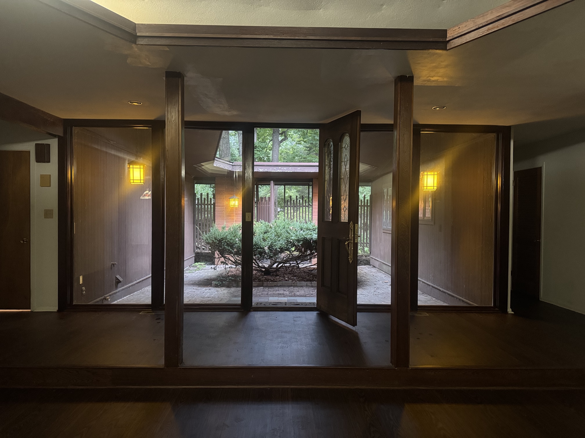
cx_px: 292
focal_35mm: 24
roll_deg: -0.8
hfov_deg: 71.6
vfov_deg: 56.8
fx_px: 406
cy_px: 219
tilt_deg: -1.8
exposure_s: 1/30
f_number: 1.78
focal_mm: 6.76
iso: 800
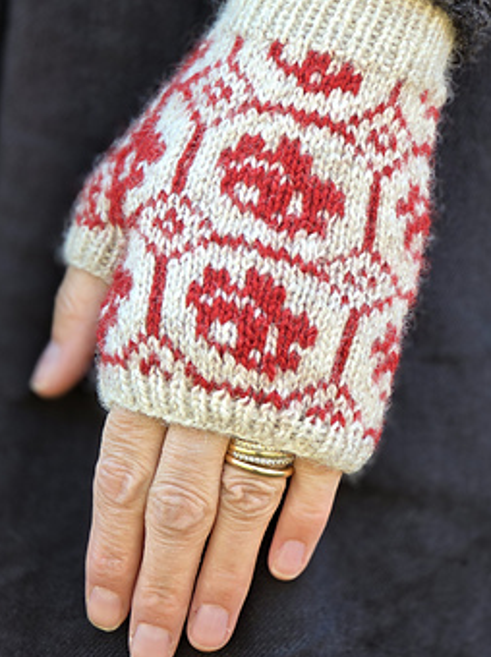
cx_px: 332
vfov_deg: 11.7
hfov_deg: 8.8
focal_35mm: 169
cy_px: 216
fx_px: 3204
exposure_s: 1/100
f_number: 3.4
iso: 160
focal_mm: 18.6
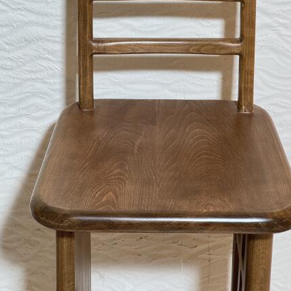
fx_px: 1065
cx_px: 156
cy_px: 96
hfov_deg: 15.6
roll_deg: -1.5
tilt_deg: -22.4
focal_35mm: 112
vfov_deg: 15.5
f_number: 2.8
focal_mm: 9
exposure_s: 1/50
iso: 160
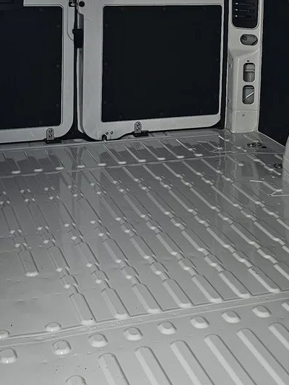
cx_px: 210
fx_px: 768
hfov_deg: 21.2
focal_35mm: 69
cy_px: 40
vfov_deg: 27.2
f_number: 1.7
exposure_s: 1/100
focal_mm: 6.3
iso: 20
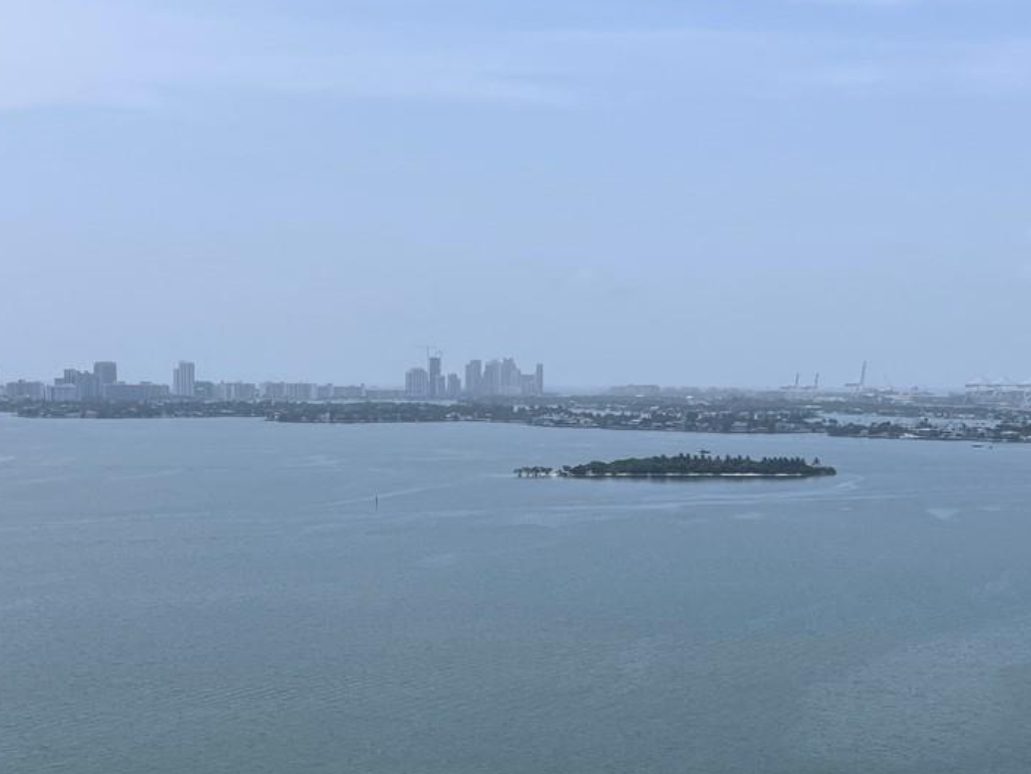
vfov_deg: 24.8
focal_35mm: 59
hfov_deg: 32.7
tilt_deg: -4.4
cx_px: 497
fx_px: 1758
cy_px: 465
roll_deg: -0.5
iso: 50
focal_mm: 5.7
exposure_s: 1/9434
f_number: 1.5
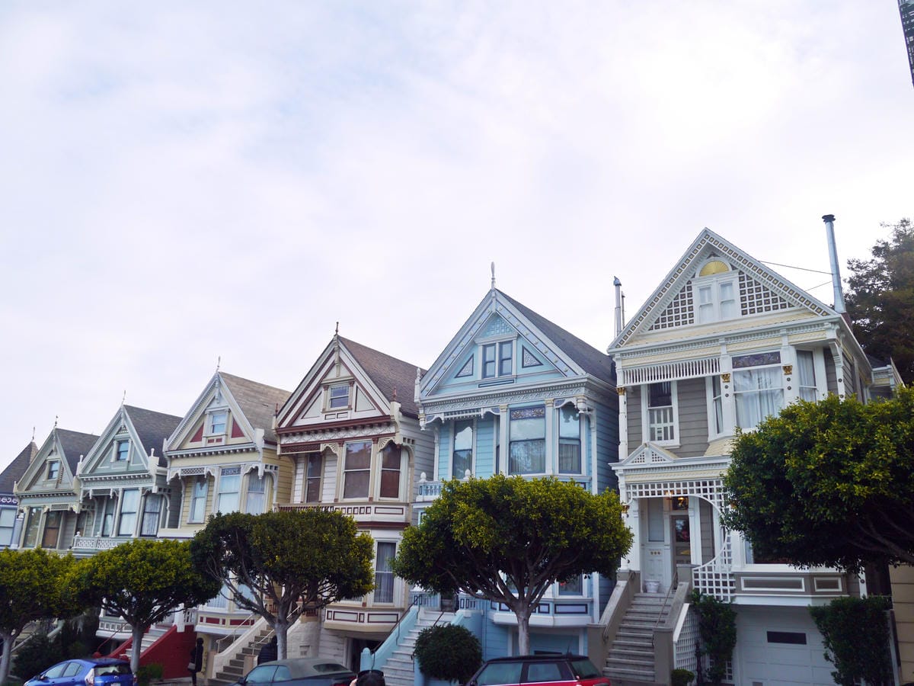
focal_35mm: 28
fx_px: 739
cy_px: 343
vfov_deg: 49.7
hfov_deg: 63.4
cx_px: 457
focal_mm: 14
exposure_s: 1/250
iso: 160
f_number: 5.6
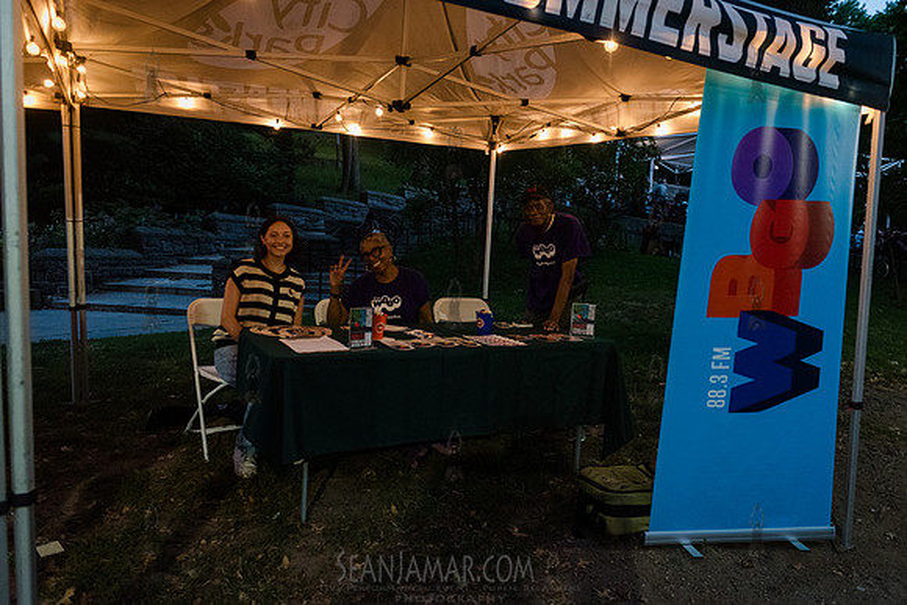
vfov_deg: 53.2
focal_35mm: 24
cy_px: 302
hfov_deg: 73.7
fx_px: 605
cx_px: 454
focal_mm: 24
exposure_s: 1/250
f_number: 3.2
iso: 6400
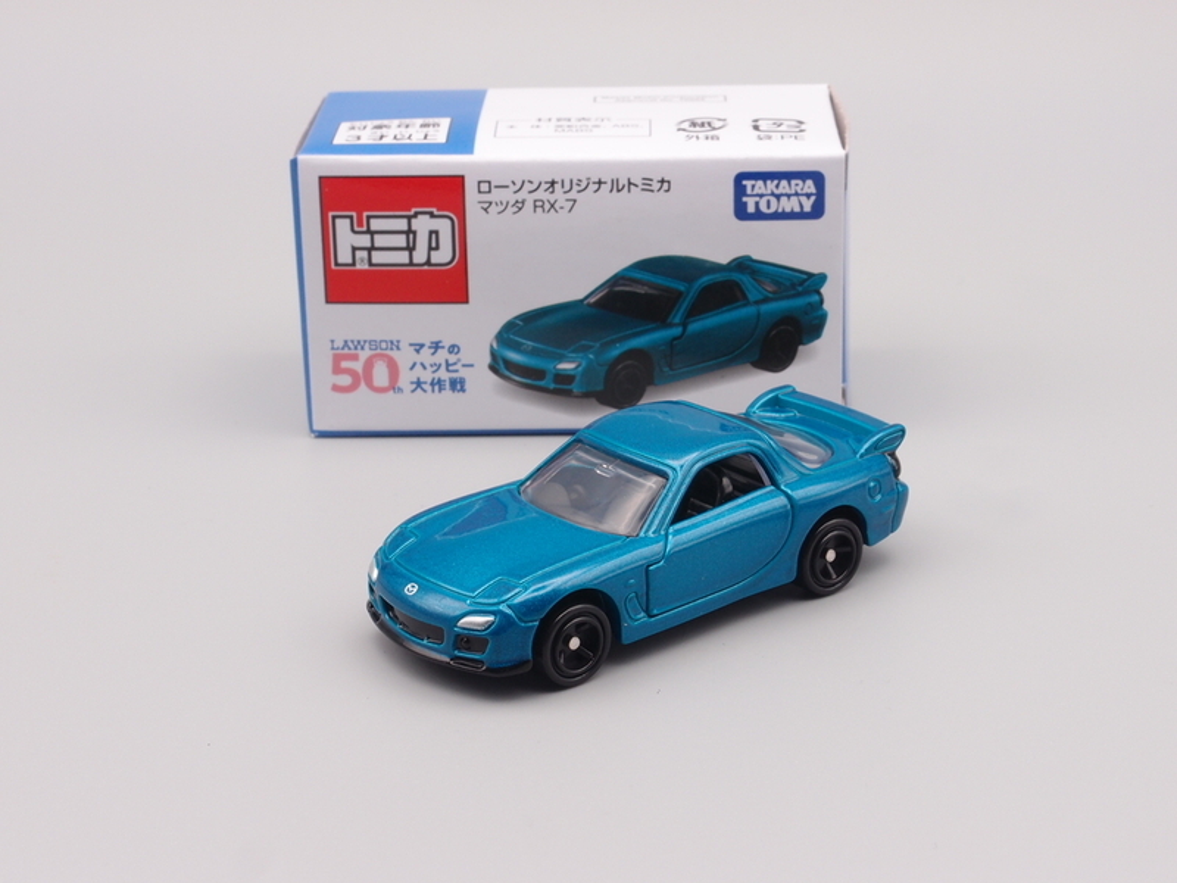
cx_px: 588
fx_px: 2618
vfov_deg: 19.1
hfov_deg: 25.3
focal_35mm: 77
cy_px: 442
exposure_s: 1/8
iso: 100
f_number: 8
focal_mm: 16.63
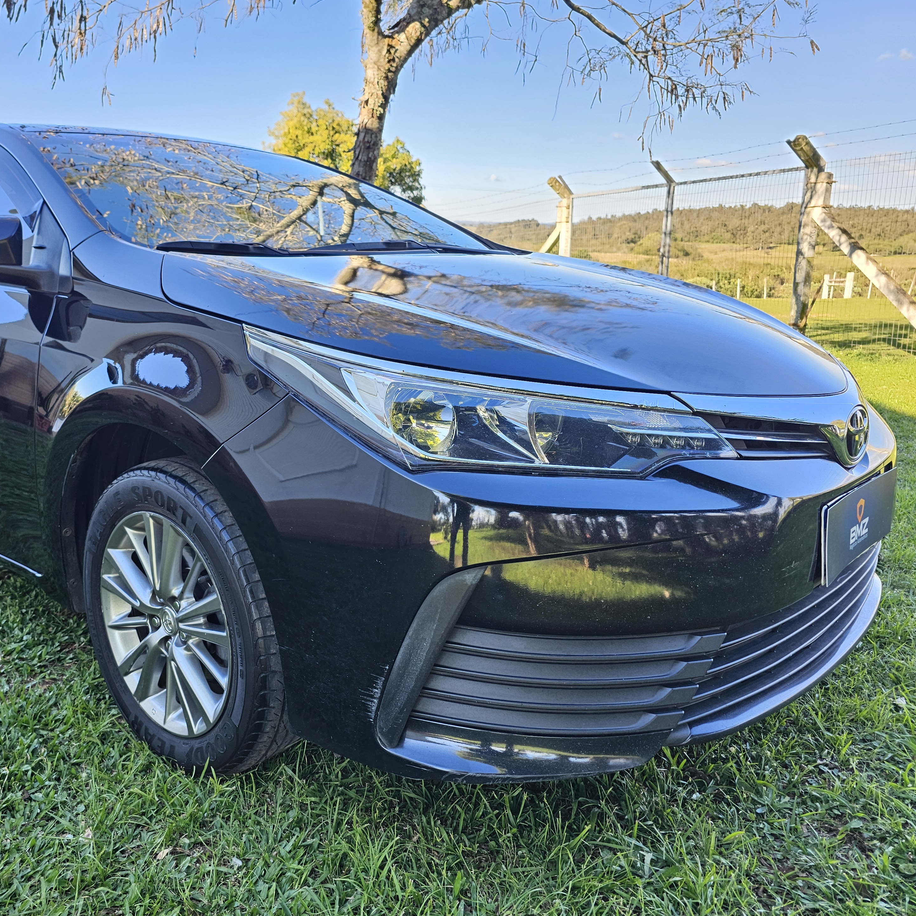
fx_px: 838
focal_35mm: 28
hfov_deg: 56.2
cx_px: 309
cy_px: 444
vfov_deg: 57.3
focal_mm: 6.3
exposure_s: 1/180
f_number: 1.7
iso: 50
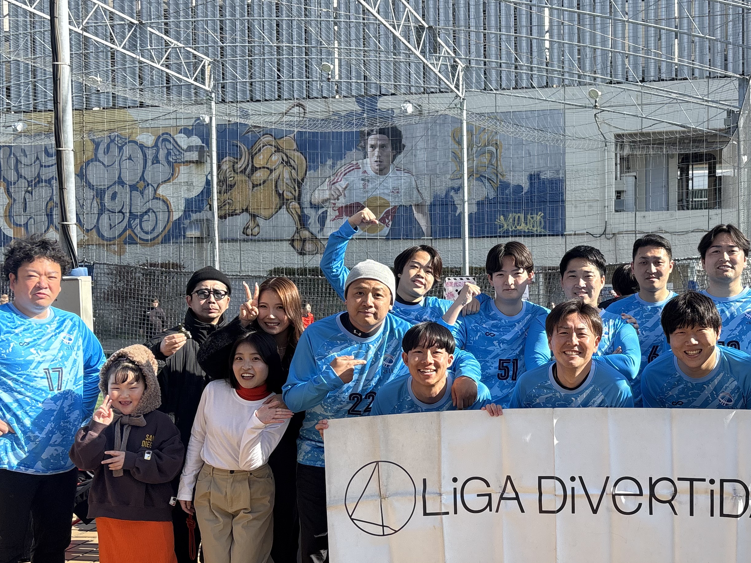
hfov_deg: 43.1
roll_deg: +0.5
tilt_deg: -0.5
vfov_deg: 33.5
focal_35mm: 43
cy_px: 328
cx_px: 512
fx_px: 933
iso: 50
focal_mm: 5.96
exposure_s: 1/1364
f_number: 1.6
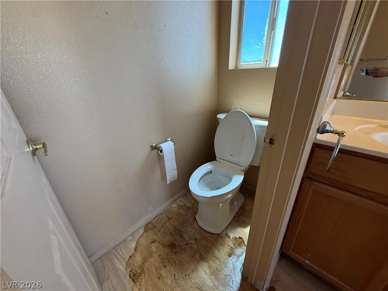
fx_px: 157
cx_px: 194
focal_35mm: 14
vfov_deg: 85.7
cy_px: 146
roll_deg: +2.0
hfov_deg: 102.1
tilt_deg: -27.8
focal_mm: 2.22
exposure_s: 1/120
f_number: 2.2
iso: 250
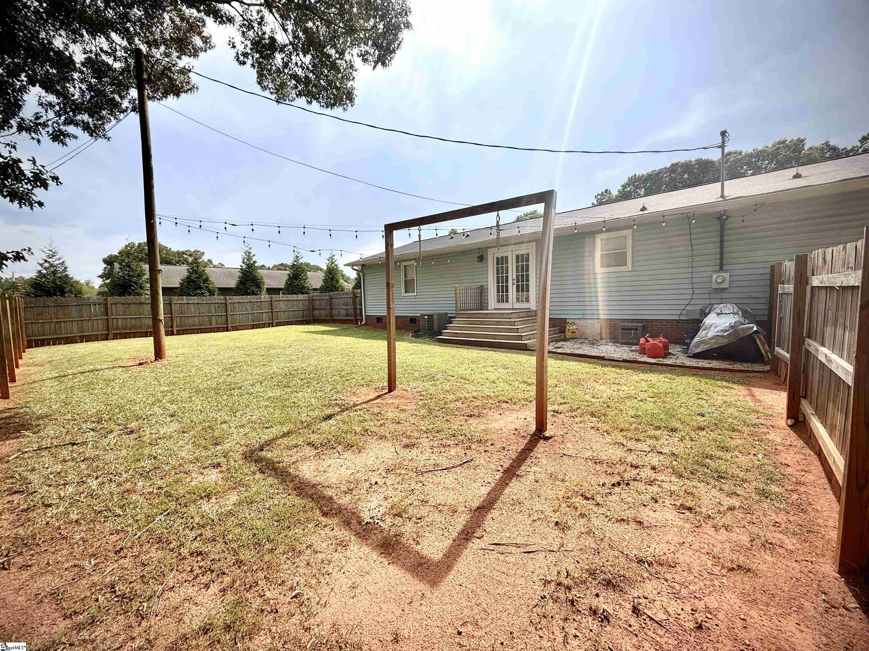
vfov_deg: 85.7
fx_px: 351
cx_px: 434
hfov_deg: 102.1
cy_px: 326
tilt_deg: -3.2
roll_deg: +1.3
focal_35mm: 14
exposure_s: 1/853
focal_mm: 2.22
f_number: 2.2
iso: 50
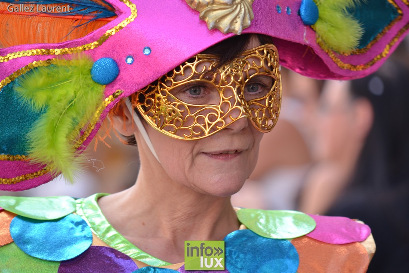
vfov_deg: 6.1
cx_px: 204
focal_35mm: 225
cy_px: 136
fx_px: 2556
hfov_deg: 9.1
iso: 200
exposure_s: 1/200
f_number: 4
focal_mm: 150
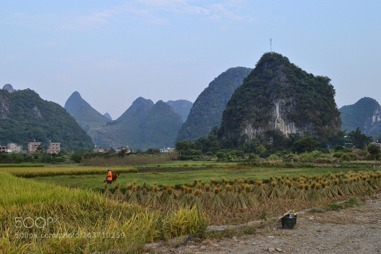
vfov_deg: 34.2
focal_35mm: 39
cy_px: 127
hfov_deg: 49.6
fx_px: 412
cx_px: 190
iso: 1600
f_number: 5.6
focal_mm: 26
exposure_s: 1/1600
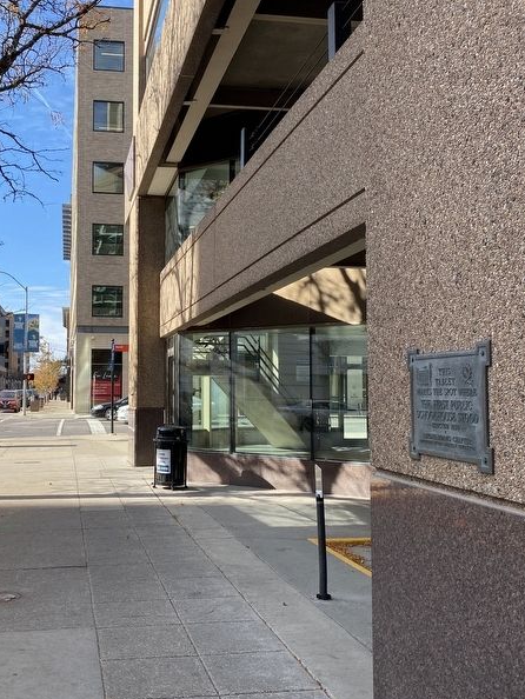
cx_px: 165
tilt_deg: +4.9
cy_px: 352
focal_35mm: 35
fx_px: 707
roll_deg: -0.2
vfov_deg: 52.6
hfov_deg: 40.1
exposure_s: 1/965
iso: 32
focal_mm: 4.25
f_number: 1.8
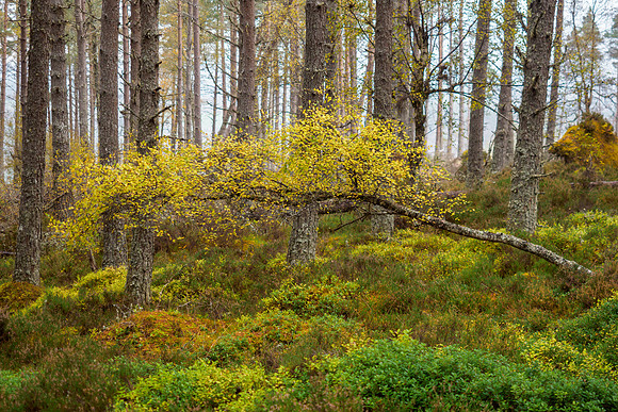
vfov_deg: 15.7
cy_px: 192
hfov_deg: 23.3
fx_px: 1498
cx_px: 317
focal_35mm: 87
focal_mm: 40
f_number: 2.8
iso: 200
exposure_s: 1/60
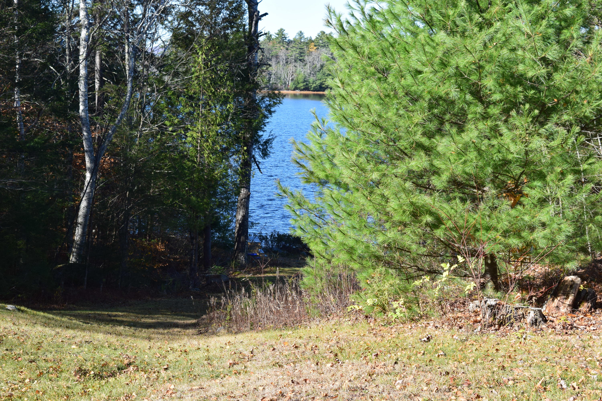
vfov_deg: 21.6
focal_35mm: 63
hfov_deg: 31.9
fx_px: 1053
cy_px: 200
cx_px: 301
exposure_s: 1/400
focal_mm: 42
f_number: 11
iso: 400
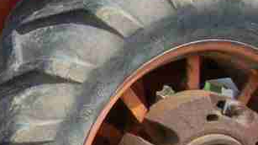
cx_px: -166
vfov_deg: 8.3
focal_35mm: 145
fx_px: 991
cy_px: 152
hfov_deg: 13.7
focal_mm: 5.6
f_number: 5.1
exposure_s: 1/320
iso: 80
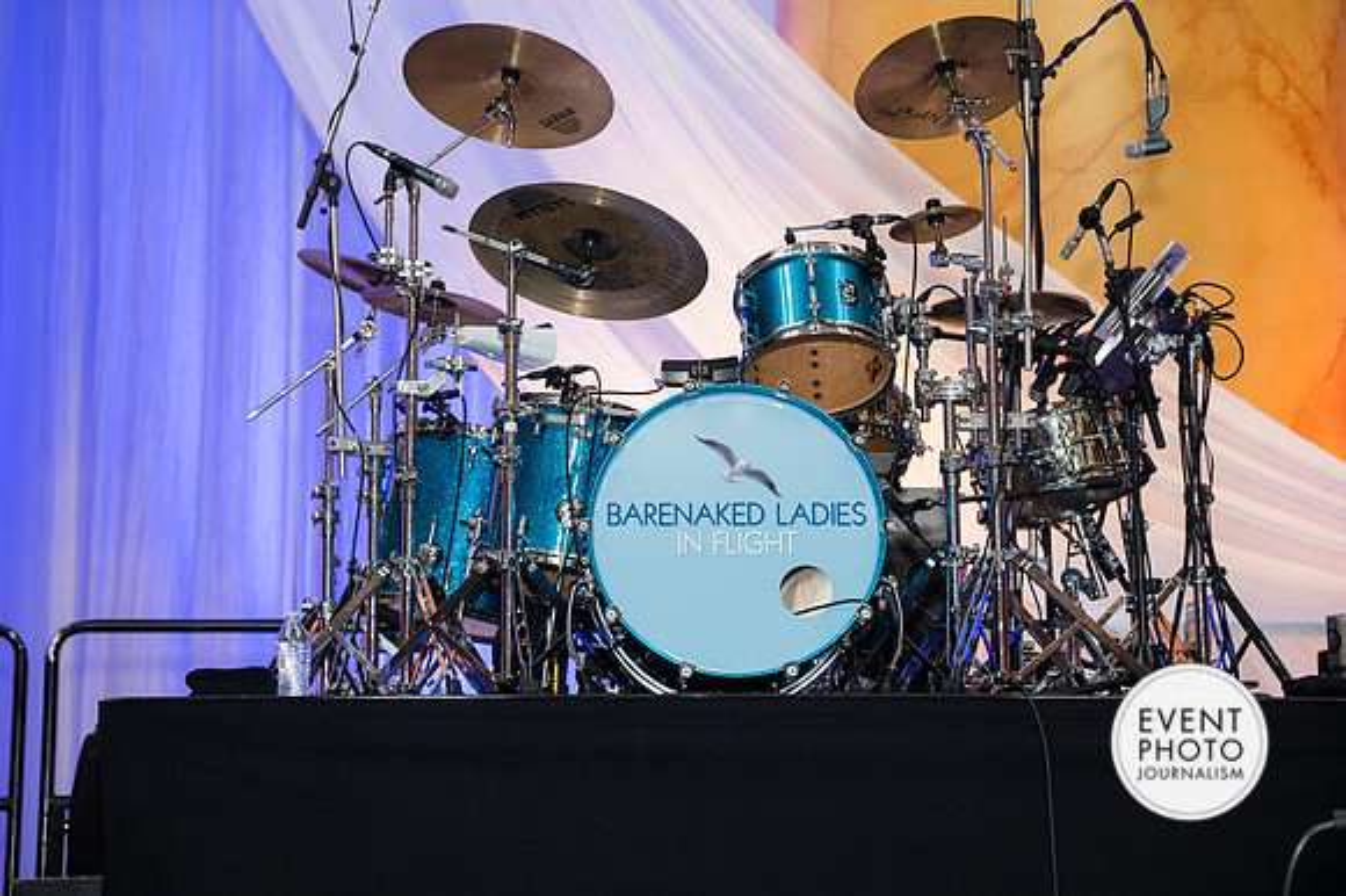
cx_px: 673
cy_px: 449
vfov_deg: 17.0
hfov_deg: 25.4
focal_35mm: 80
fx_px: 2992
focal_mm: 78
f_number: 4
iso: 800
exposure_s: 1/100
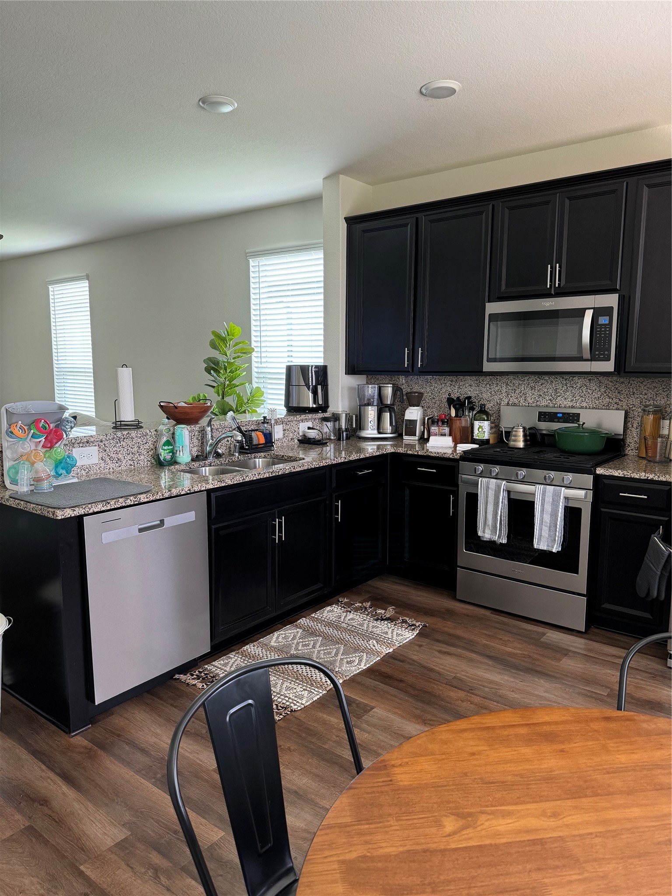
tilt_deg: -8.4
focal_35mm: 24
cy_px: 448
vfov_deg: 71.6
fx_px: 621
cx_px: 336
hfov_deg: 56.8
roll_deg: +0.2
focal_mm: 6.76
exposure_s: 1/60
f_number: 1.78
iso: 250
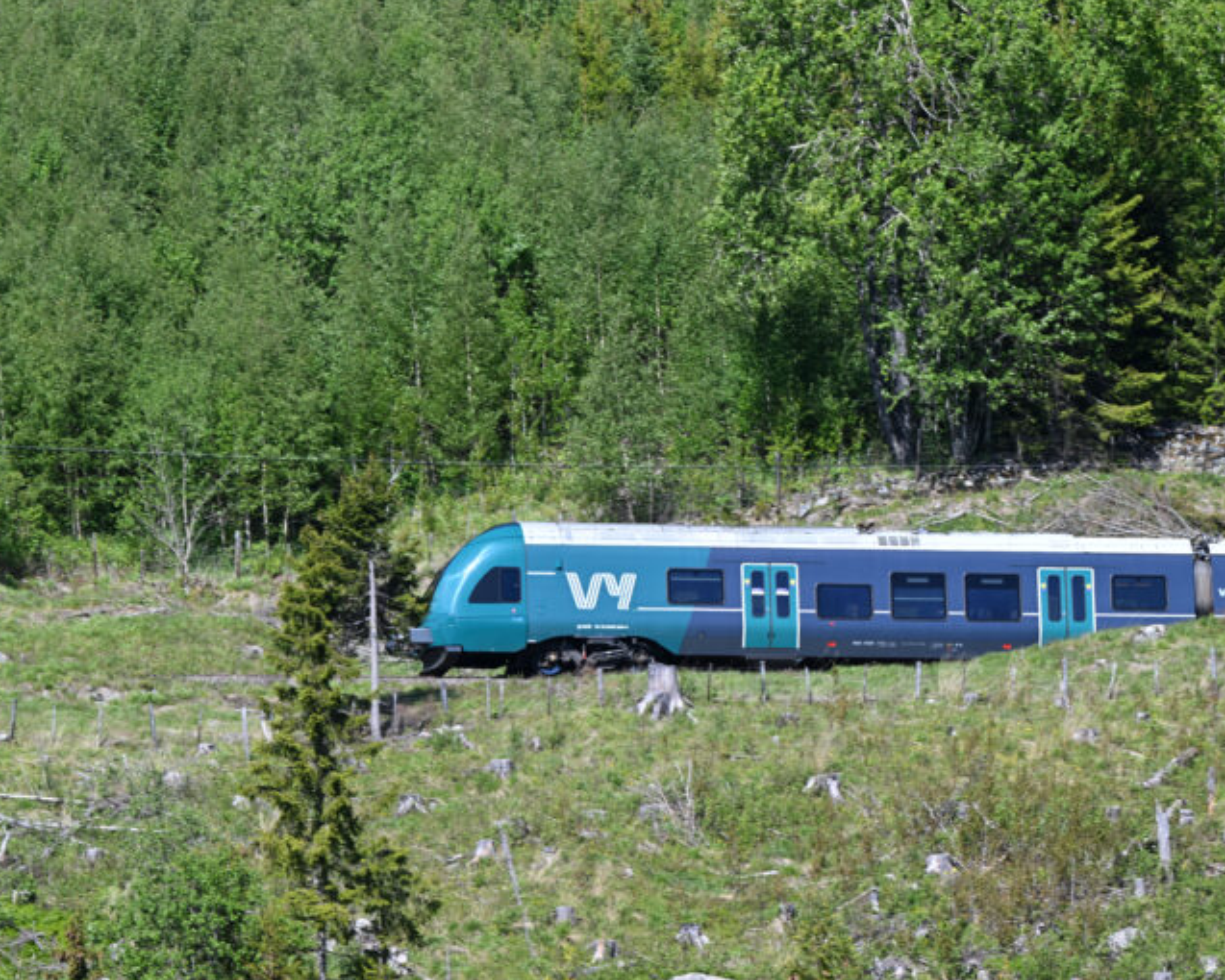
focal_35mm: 285
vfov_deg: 5.4
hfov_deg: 6.8
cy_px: 490
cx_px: 648
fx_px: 10336
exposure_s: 1/320
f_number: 9
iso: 220
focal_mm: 252
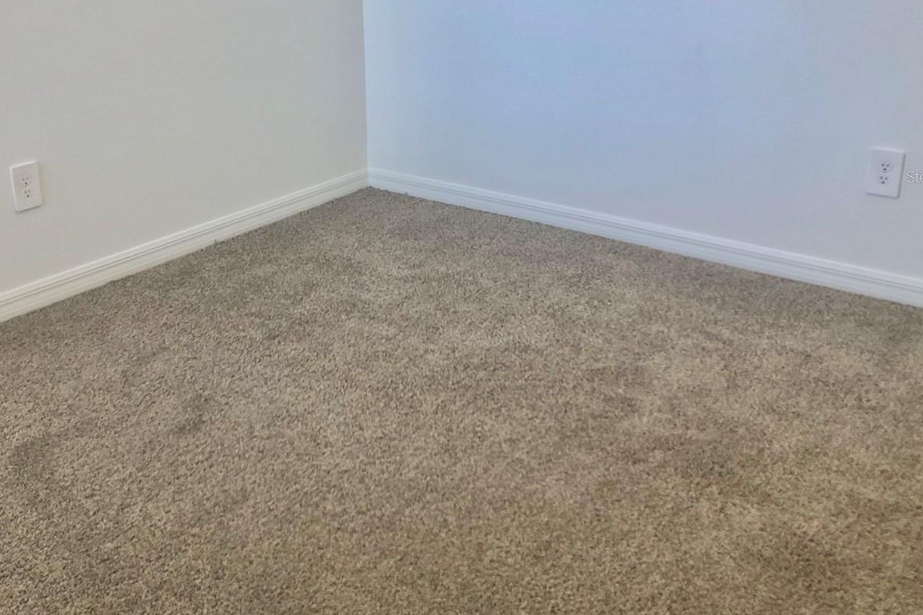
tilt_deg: -16.4
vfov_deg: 33.7
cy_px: 176
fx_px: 1000
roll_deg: +1.4
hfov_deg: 49.2
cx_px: 361
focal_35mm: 39
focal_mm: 3.99
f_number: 1.8
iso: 25
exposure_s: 1/30
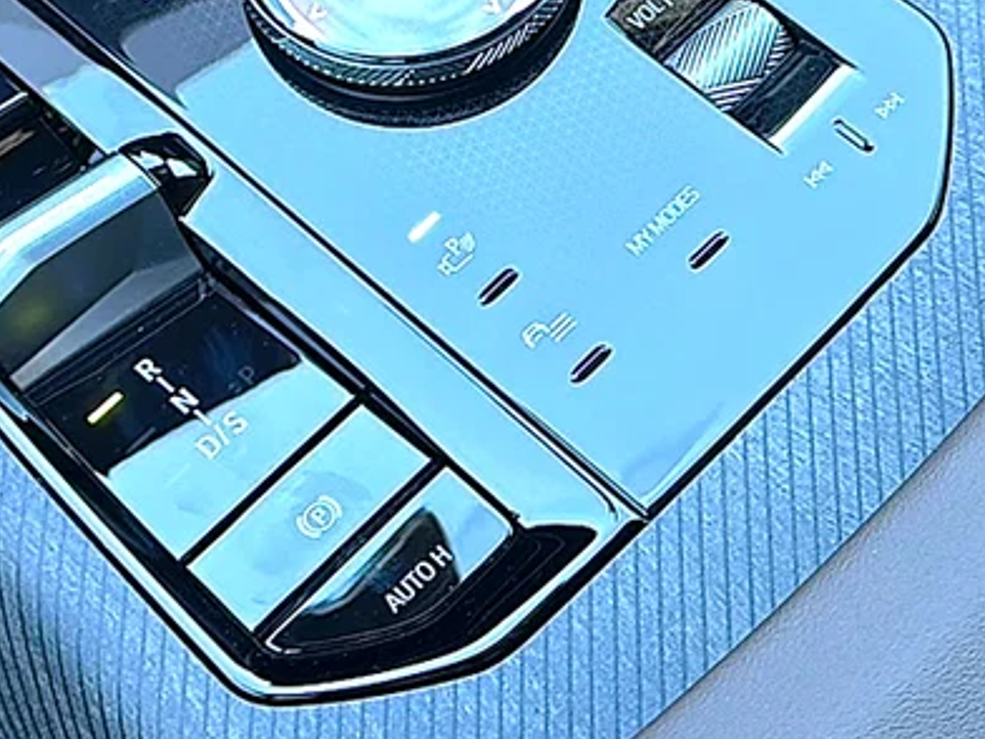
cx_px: 490
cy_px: 175
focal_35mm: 75
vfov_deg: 19.5
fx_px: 2134
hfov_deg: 26.0
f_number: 1.78
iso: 80
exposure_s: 1/50
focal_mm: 6.86
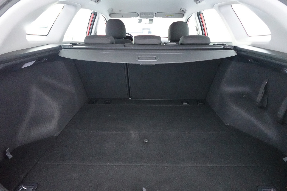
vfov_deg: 61.9
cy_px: 96
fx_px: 159
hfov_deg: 84.0
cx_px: 144
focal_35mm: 20
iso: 6400
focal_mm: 7.6
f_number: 2
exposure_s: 1/80
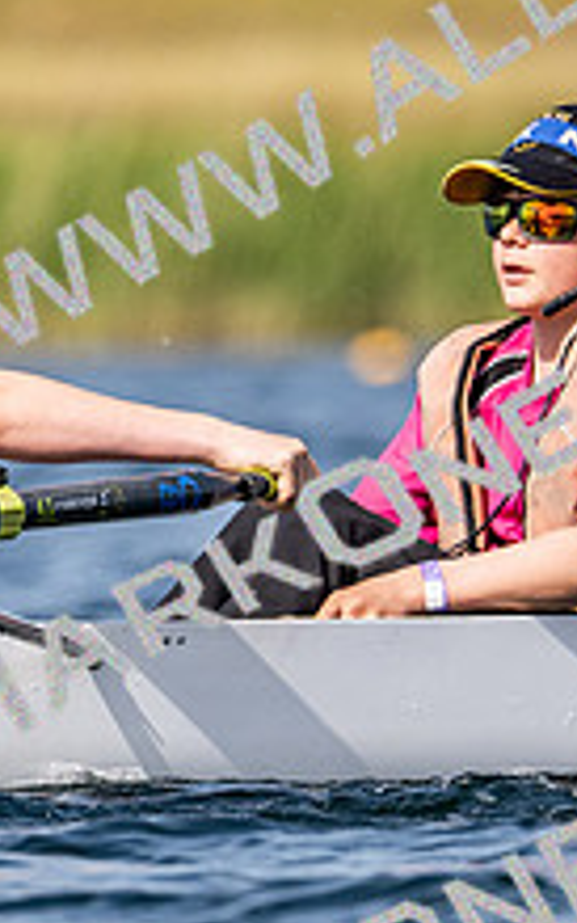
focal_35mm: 1616
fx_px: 40632
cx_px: 476
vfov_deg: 1.3
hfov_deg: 0.8
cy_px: 358
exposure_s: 1/2500
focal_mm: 400
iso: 160
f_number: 4.5
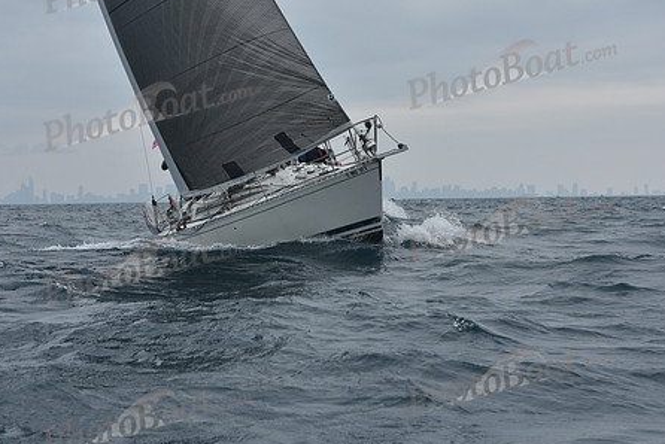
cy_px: 169
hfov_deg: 22.4
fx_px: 1682
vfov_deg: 15.0
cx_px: 331
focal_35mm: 91
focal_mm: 70
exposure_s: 1/800
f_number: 7.1
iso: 250
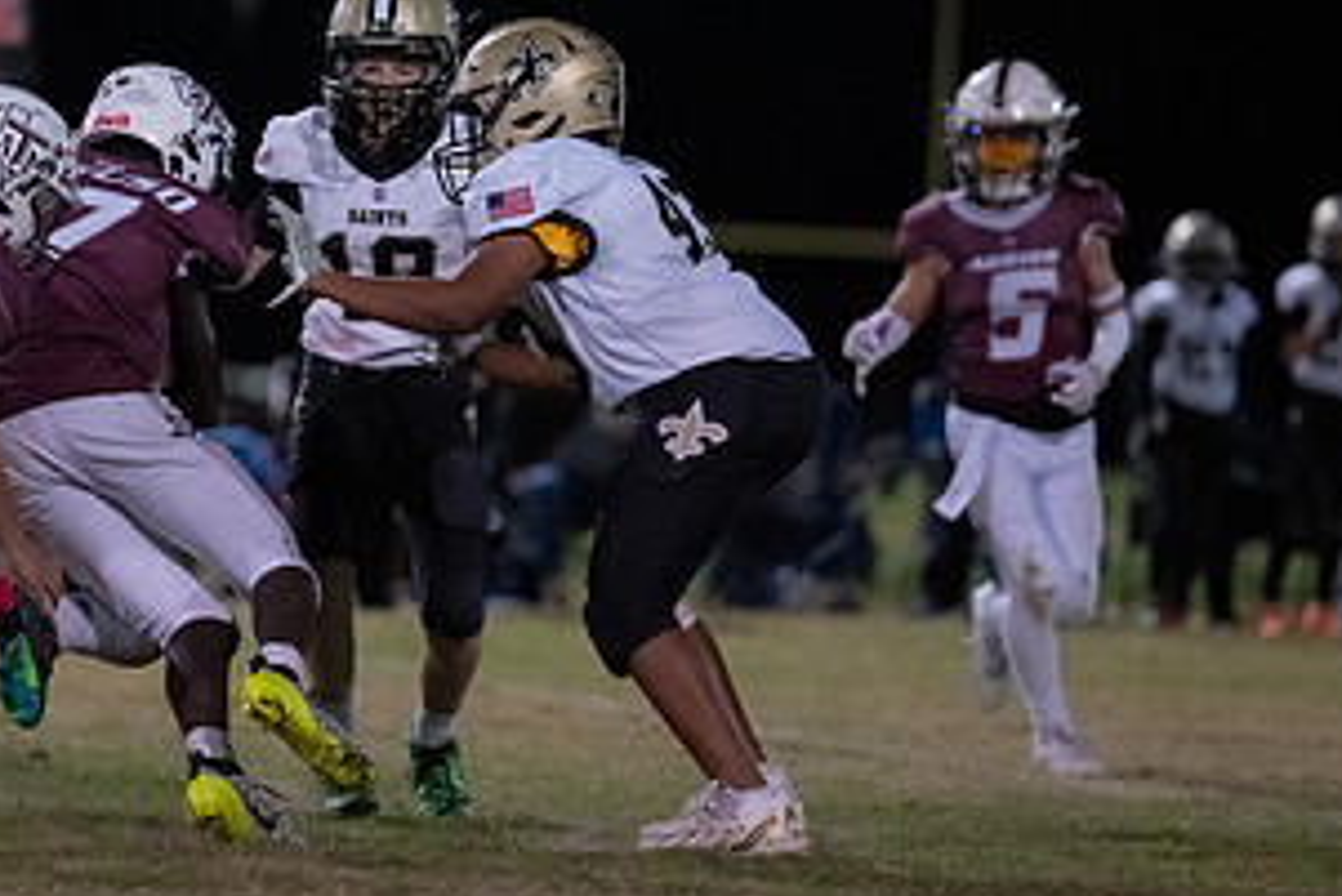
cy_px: 252
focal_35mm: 386
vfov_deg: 3.6
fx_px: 14395
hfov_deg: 5.3
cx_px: 419
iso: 10000
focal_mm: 200
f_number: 2.8
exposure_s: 1/1000
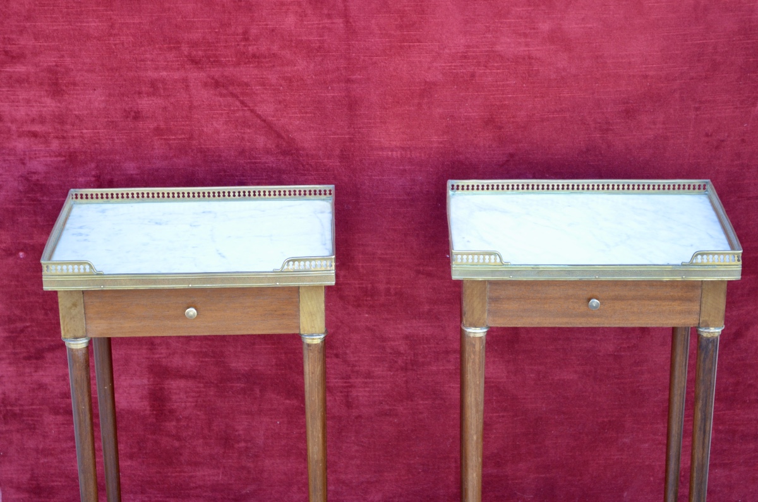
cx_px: 379
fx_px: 1734
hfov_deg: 24.7
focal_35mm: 82
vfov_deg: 16.5
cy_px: 251
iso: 560
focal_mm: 55
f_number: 5.6
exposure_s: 1/60
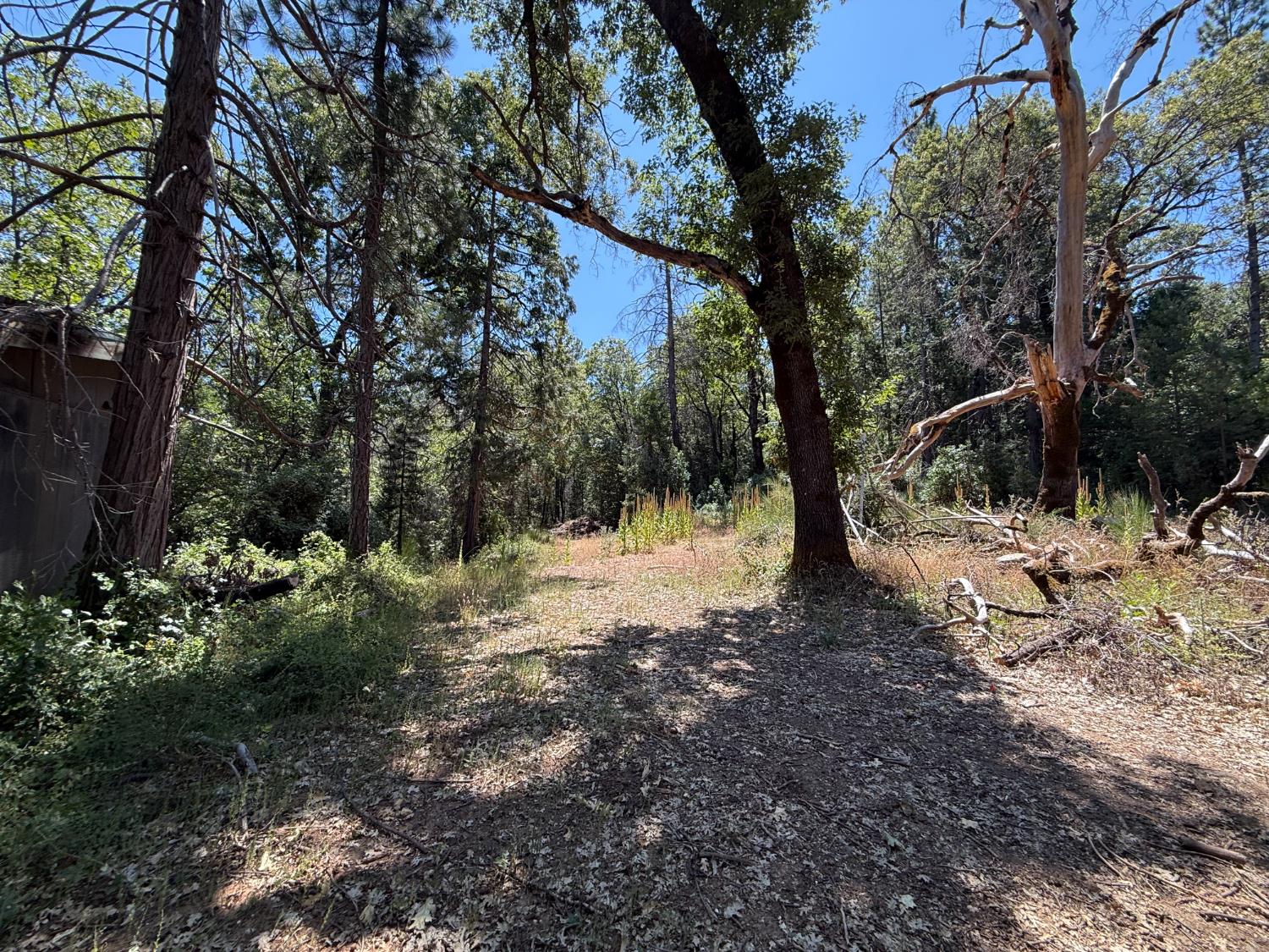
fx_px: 513
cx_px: 634
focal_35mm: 14
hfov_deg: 102.1
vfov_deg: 85.7
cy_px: 476
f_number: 2.2
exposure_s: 1/433
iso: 50
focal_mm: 2.22
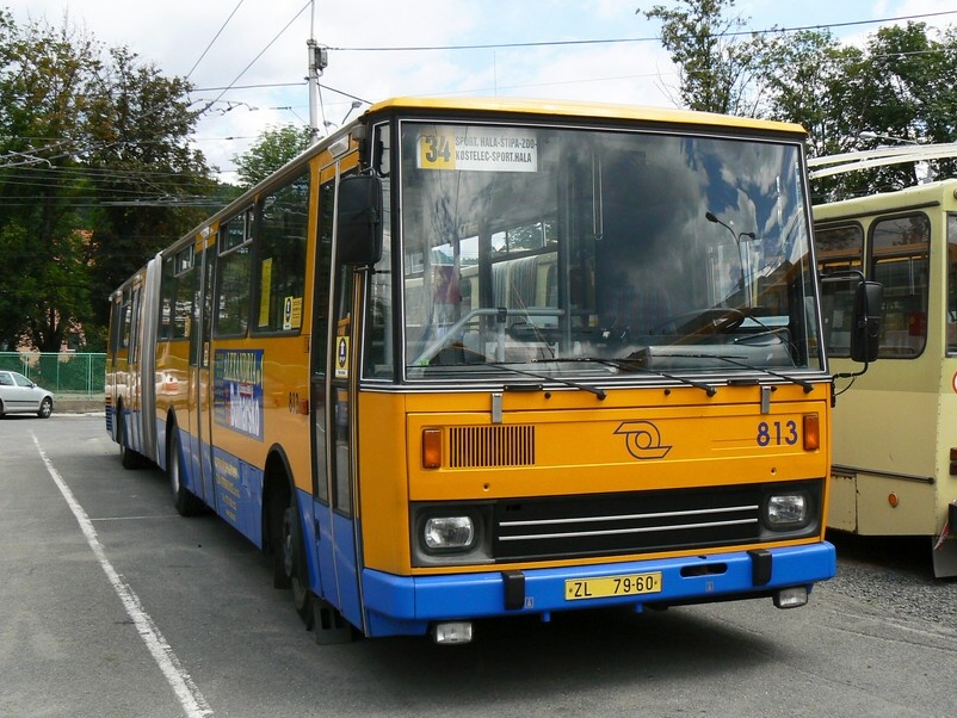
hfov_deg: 41.2
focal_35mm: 46
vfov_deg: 31.5
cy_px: 330
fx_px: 1272
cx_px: 498
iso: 100
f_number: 3.6
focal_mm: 6.8
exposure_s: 1/800
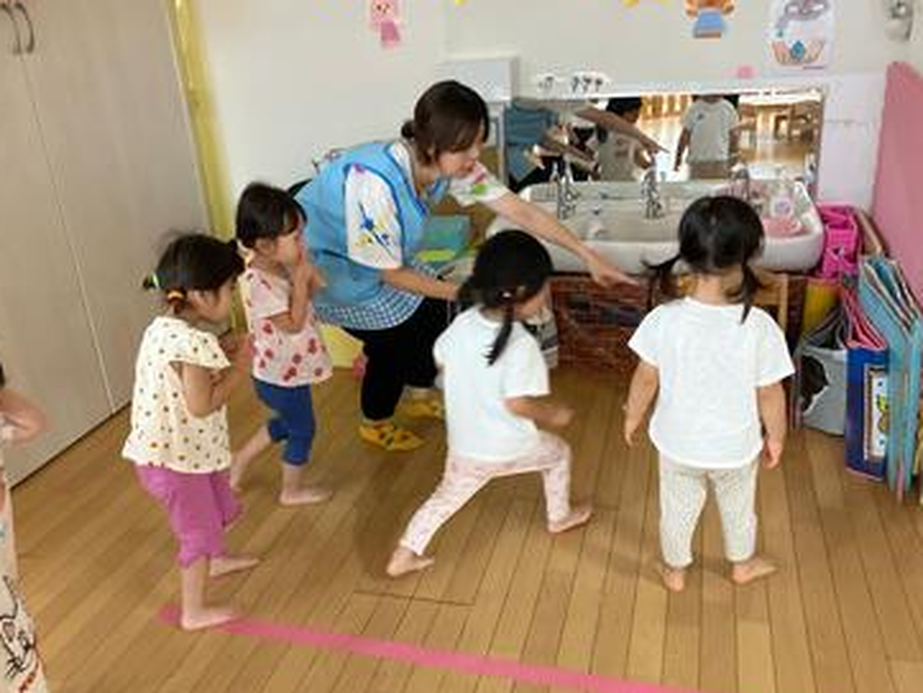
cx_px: 455
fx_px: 827
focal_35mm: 31
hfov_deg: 58.3
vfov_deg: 45.5
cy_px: 363
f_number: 1.8
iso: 400
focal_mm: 3.99
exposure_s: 1/33
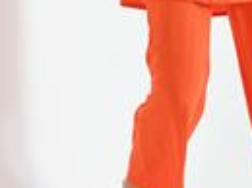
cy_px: -70
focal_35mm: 233
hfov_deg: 8.5
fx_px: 1693
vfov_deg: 6.3
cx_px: 180
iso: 100
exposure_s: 1/125
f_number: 5.6
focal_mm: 70
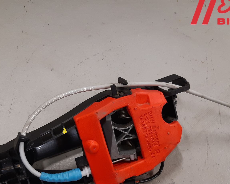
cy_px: 144
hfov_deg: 41.1
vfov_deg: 32.6
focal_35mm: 45
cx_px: 109
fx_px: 306
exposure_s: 1/50
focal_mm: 3.93
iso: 125
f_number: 1.7
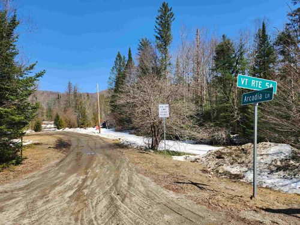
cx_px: 150
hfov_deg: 73.9
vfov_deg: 58.9
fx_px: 199
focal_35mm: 23
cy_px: 112
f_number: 1.8
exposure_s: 1/1245
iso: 20
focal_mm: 5.4
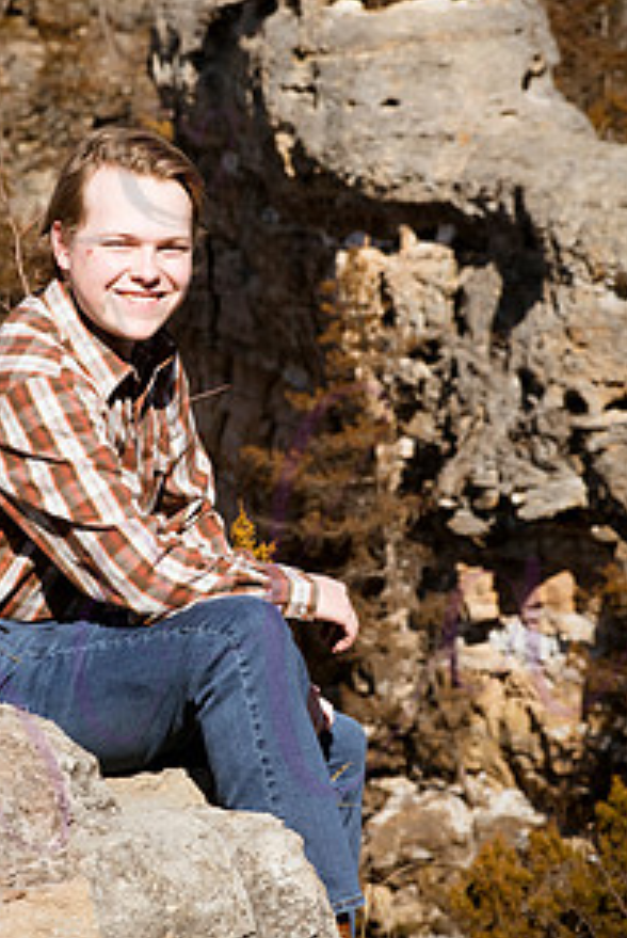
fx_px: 4795
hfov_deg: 7.5
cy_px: 432
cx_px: 202
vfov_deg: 11.2
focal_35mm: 184
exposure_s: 1/1000
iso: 800
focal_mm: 120
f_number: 14
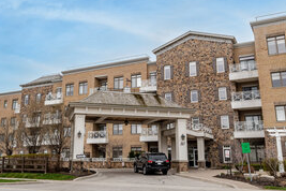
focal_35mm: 36
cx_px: 131
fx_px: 286
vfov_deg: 36.8
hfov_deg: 53.1
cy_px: 84
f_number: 13
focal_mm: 10
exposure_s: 1/60
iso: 64
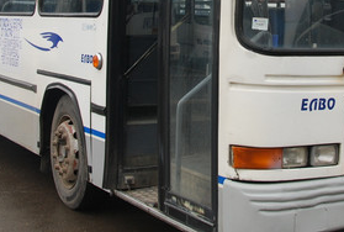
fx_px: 692
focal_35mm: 72
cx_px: 232
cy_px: 4
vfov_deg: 18.6
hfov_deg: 27.7
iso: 250
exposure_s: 1/200
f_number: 7.1
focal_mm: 21
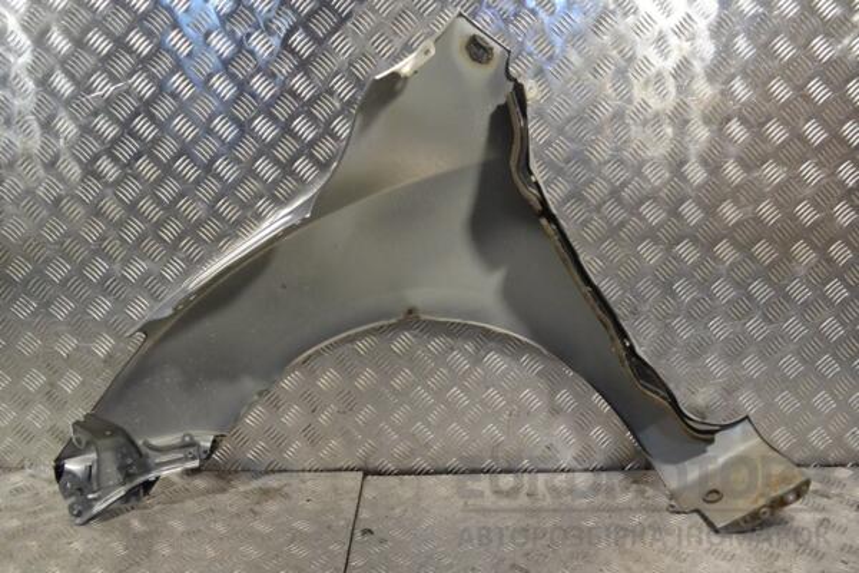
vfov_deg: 43.6
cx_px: 430
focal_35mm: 30
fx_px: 716
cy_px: 286
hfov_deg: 61.9
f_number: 9
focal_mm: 20
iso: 3200
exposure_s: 1/320
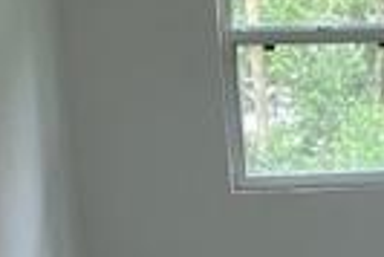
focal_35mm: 130
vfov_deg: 10.2
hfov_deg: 14.8
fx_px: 1388
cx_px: 549
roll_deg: +0.5
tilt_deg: -12.0
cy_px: 401
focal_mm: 4.25
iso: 100
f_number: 1.8
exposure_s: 1/60
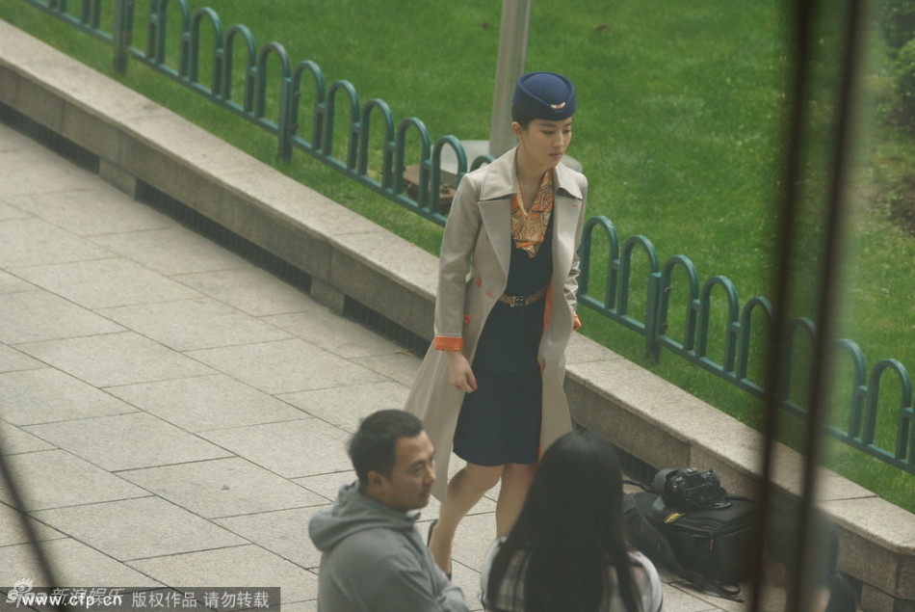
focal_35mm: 300
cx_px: 458
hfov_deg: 6.9
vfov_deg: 4.6
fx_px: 7631
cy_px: 306
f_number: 4
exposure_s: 1/320
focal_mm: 200
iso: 400
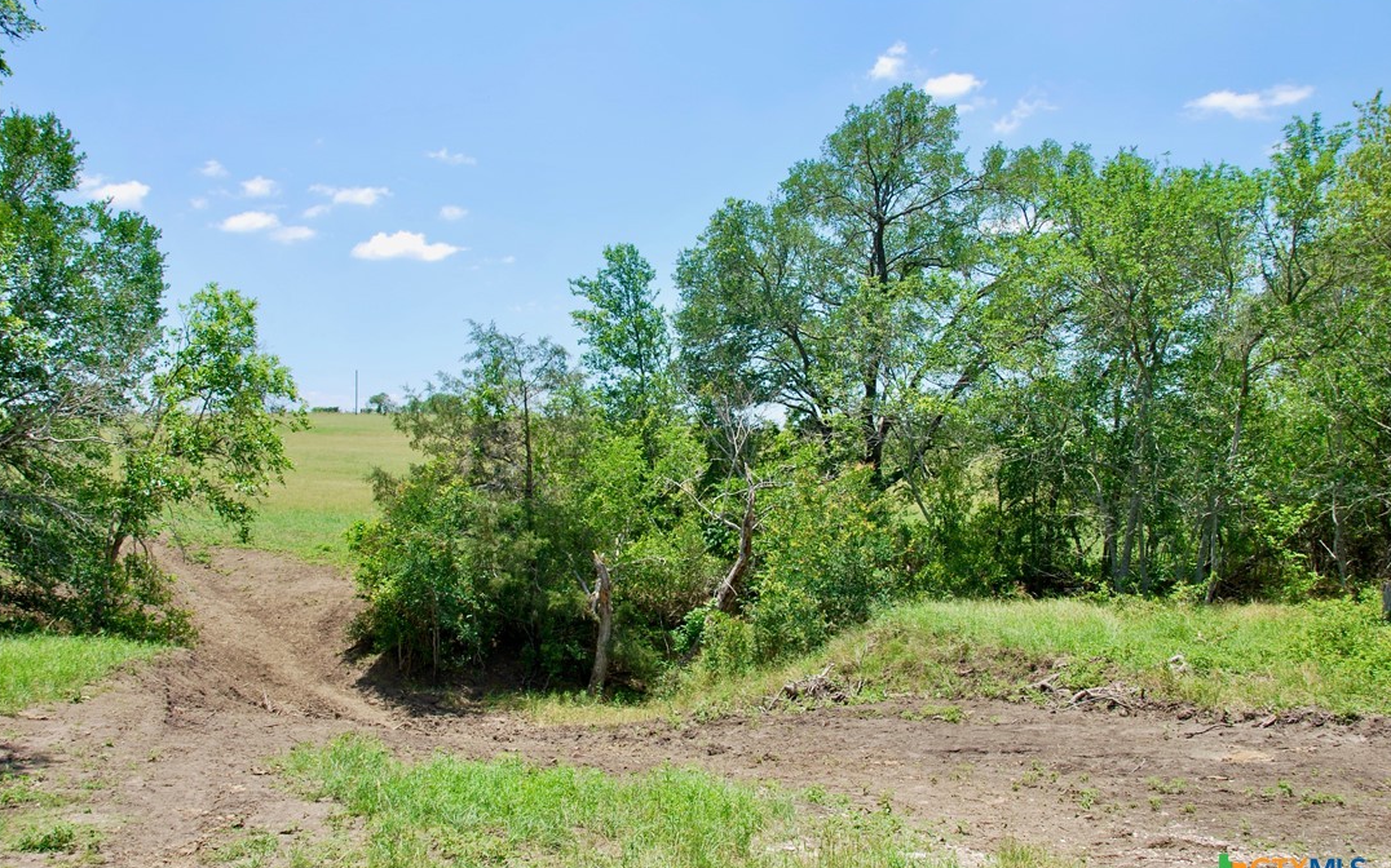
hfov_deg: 51.0
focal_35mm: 39
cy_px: 450
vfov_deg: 33.1
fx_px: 1460
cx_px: 697
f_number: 7.1
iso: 100
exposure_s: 1/200
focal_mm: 25
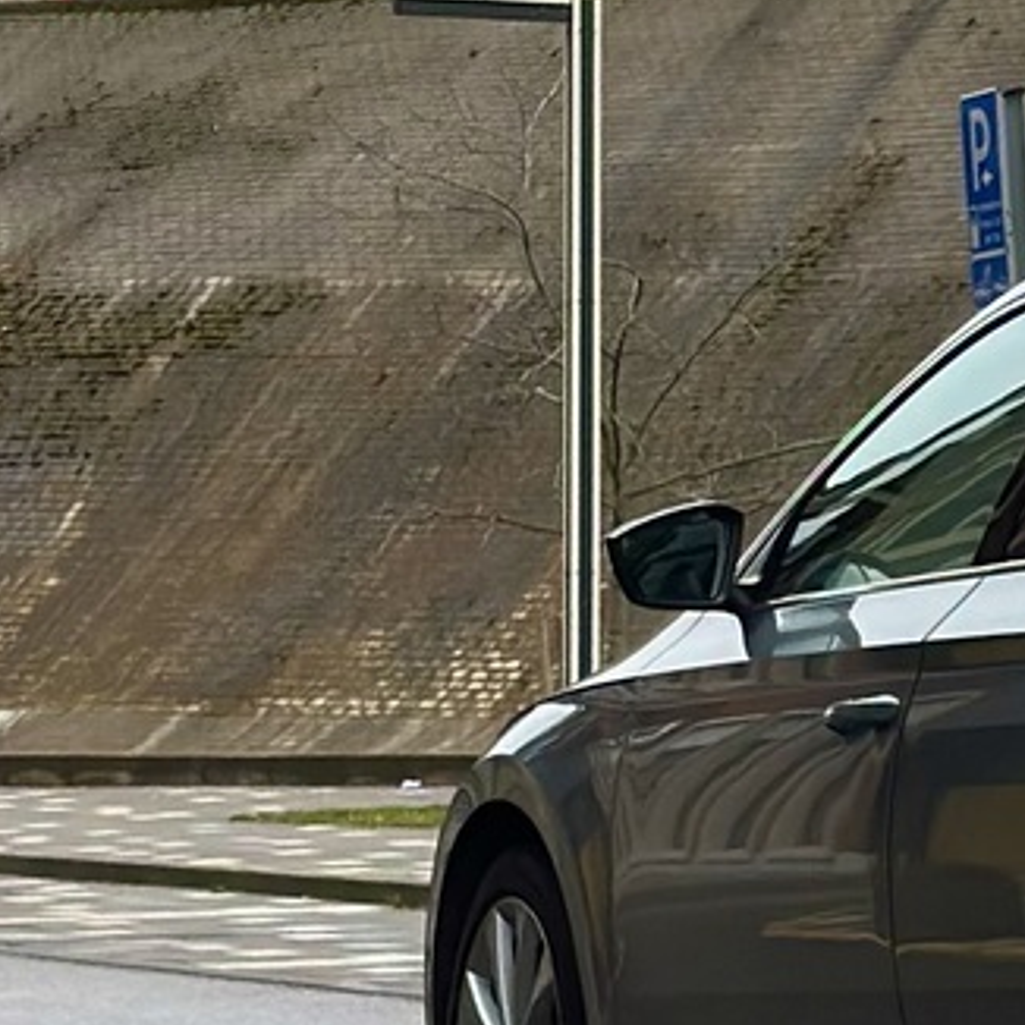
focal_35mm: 208
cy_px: 330
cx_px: 1855
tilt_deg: +2.8
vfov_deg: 8.4
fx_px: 6968
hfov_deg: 8.1
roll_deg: +0.5
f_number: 1.78
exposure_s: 1/100
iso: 100
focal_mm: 6.86
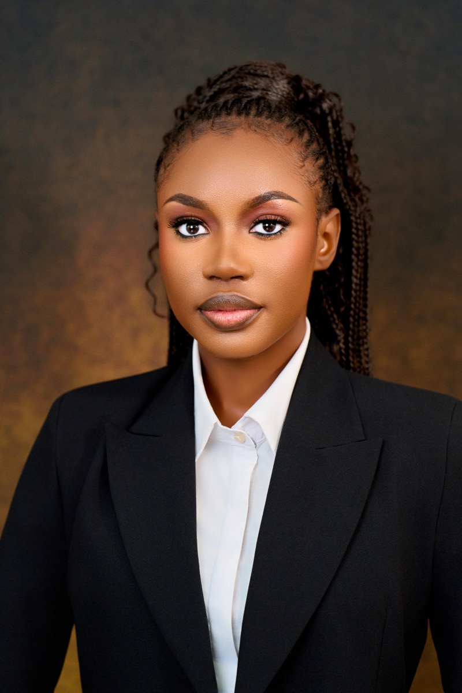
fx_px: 3272
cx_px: 231
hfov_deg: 8.1
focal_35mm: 170
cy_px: 346
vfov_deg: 12.1
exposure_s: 1/125
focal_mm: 170
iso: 640
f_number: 3.5
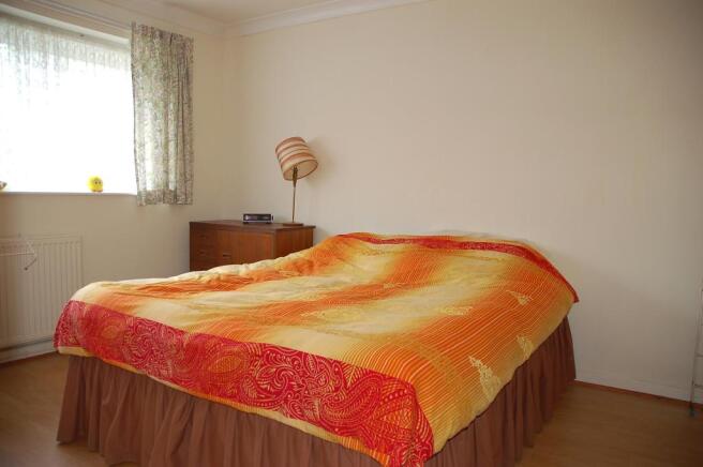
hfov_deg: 67.4
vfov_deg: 47.8
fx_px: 527
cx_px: 352
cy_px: 234
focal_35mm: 27
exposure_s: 1/60
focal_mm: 18
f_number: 3.5
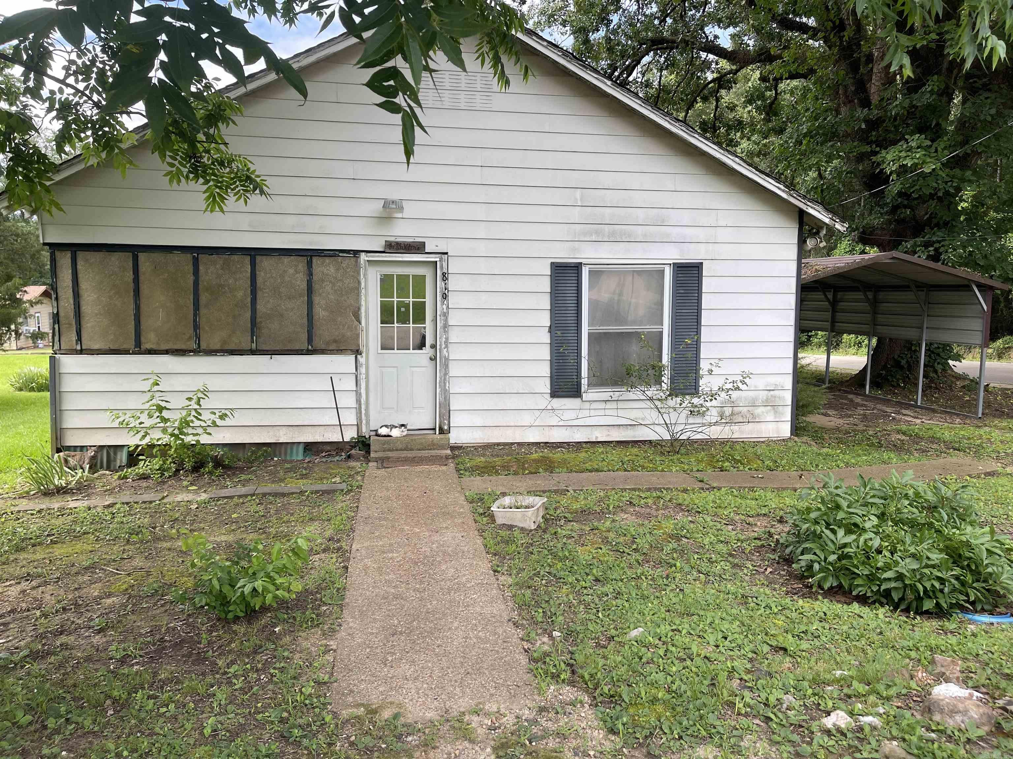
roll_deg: -0.6
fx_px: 732
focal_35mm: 25
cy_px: 380
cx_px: 506
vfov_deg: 54.9
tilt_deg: -9.3
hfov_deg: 69.4
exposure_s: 1/645
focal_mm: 5.1
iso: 32
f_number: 1.6
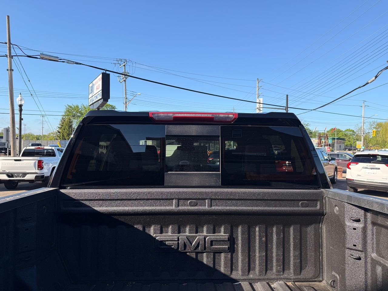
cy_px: 146
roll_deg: -1.1
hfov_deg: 71.6
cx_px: 194
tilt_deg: +0.7
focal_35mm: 24
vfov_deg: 56.8
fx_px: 269
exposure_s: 1/2907
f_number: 1.78
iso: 80
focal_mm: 6.76
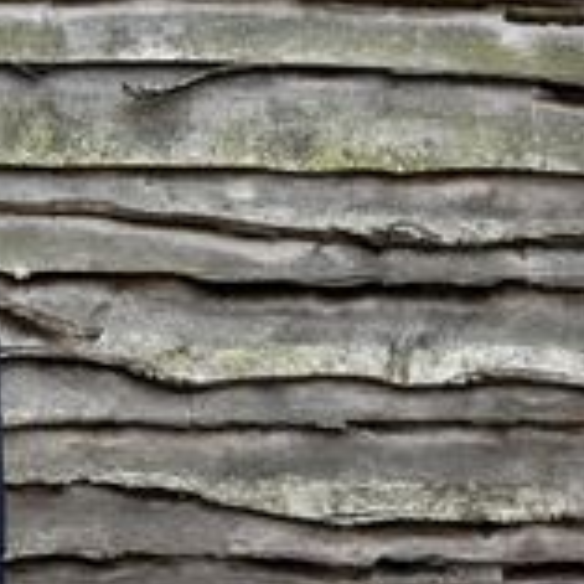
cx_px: -125
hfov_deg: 26.9
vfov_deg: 30.3
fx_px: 1069
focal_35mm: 56
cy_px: 392
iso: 80
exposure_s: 1/553
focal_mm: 6.76
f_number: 1.78
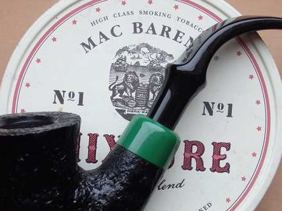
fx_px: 587
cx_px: 144
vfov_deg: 20.4
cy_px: 124
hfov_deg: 27.0
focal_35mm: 72
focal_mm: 7.3
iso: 250
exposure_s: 1/40
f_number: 3.7
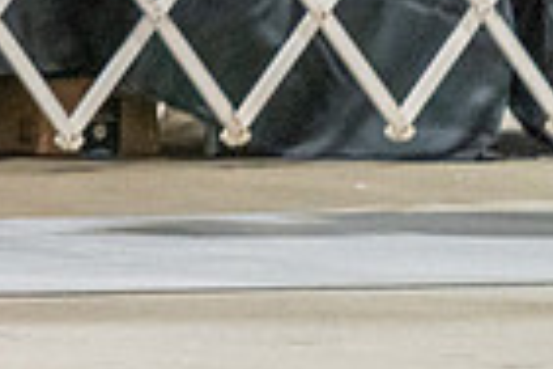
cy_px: -340
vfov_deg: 1.7
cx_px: -557
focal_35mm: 821
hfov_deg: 2.5
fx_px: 12610
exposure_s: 1/250
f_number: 3.2
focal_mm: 200
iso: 6400
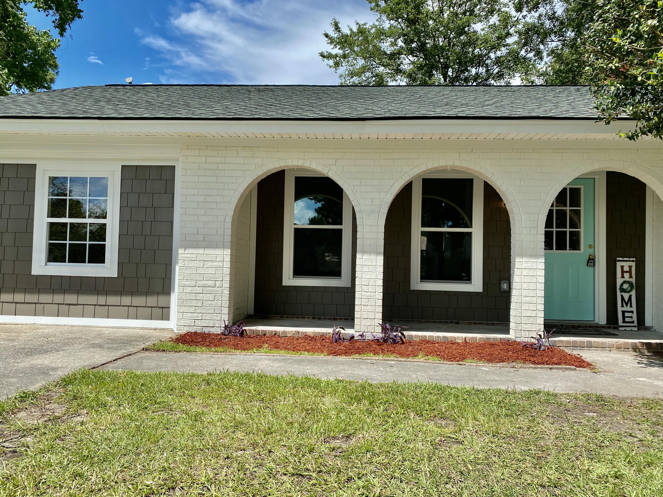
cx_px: 334
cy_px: 258
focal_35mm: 27
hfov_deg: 65.3
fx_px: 517
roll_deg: -2.3
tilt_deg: +2.6
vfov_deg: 51.3
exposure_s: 1/2358
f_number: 1.8
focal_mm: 4.25
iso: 32
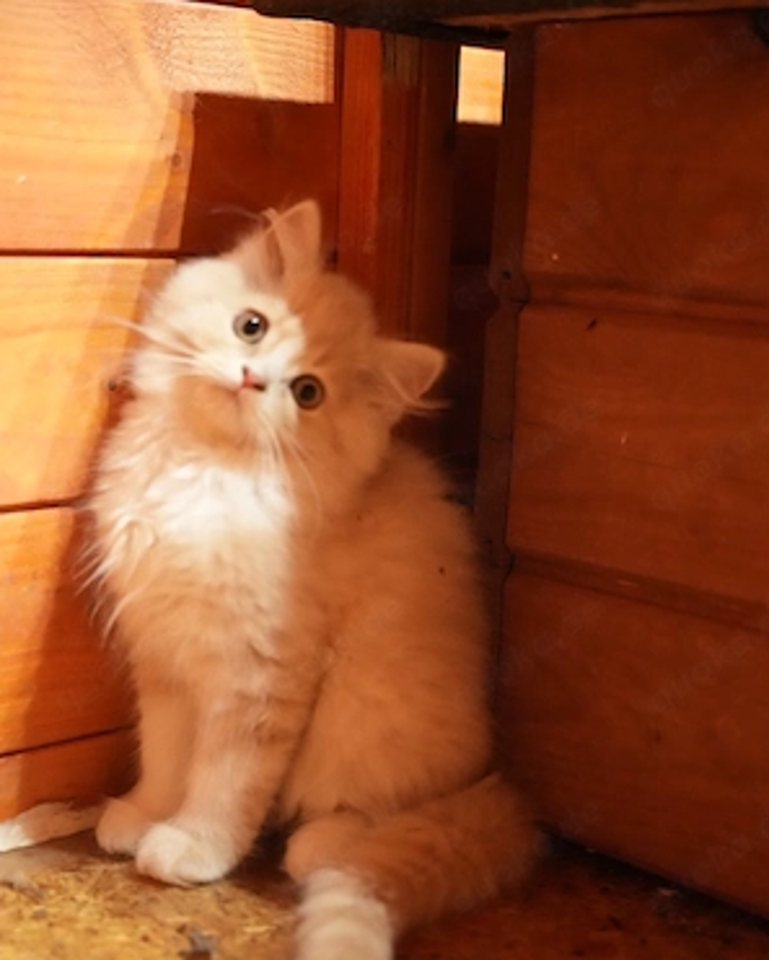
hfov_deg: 26.0
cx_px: 383
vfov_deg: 32.1
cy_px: 545
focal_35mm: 59
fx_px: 1666
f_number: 2.8
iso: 12800
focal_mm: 51.5
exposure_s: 1/50
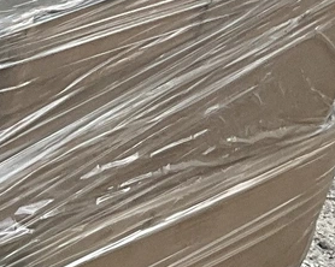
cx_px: -387
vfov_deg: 7.5
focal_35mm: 204
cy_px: 22
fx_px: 2021
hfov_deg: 8.8
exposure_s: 1/220
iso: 20
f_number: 1.8
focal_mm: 3
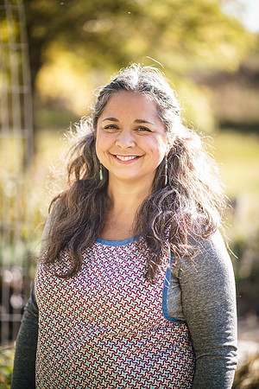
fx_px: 917
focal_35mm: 85
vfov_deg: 23.9
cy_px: 194
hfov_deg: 16.1
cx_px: 130
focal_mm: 85
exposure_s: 1/250
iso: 50
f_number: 1.8
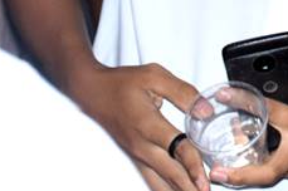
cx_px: 595
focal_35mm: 252
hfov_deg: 7.8
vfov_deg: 5.2
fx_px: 2013
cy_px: -292
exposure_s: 1/100
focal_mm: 32
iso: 500
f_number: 4
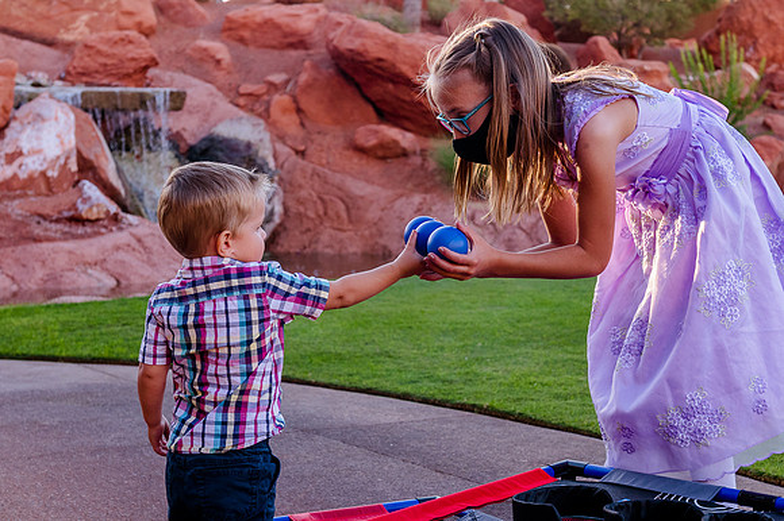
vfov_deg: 18.1
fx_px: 1641
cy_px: 272
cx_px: 415
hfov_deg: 26.9
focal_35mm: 75
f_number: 5
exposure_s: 1/400
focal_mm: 48
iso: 1000
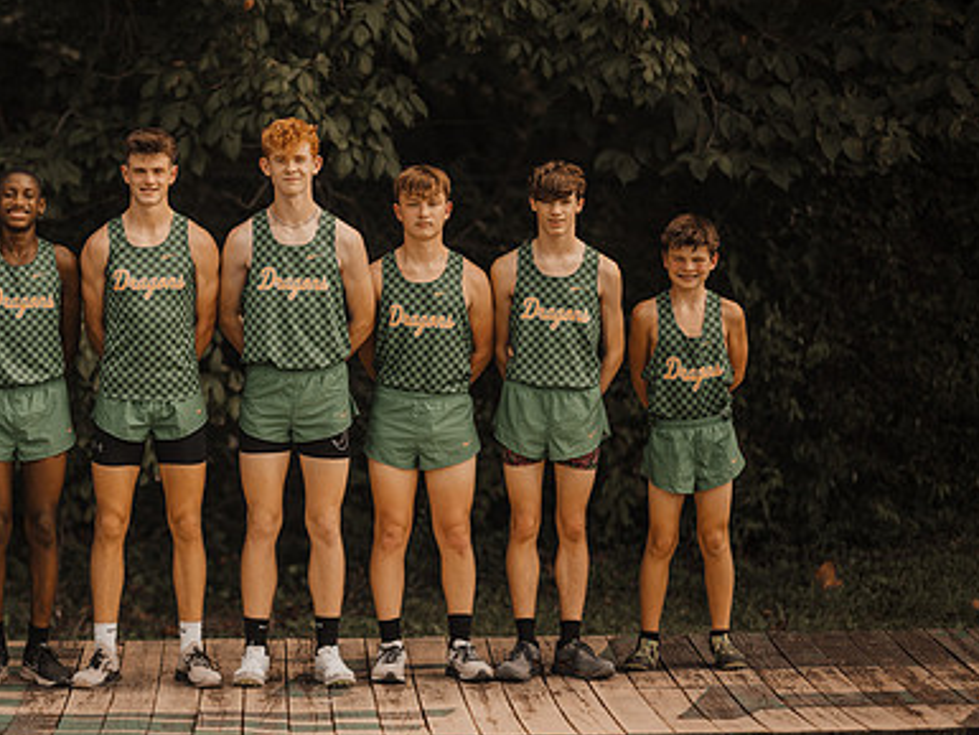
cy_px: 425
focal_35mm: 173
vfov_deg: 8.6
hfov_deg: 11.4
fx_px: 4894
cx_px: 172
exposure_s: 1/2000
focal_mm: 105
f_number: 1.4
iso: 100
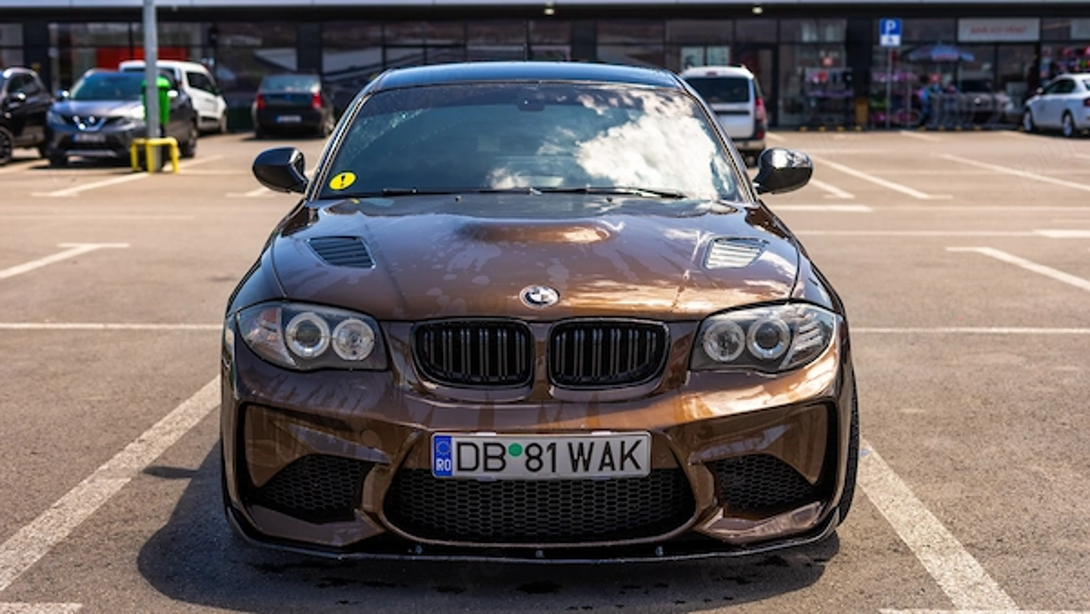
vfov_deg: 22.6
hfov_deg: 39.0
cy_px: 307
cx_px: 545
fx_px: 1537
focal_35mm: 53
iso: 50
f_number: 3.5
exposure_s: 1/400
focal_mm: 50
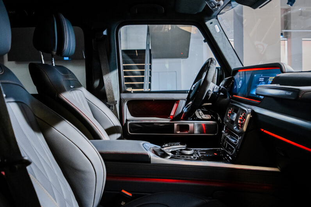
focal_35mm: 27
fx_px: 233
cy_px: 104
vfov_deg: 47.9
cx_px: 156
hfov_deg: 67.4
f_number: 3.5
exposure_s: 1/30
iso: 1800
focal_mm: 18
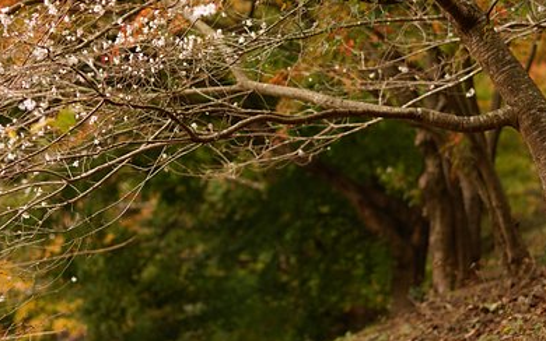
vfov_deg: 6.5
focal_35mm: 201
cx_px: 298
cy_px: 117
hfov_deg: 10.4
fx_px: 2992
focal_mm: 100
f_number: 2.8
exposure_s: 1/250
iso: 100
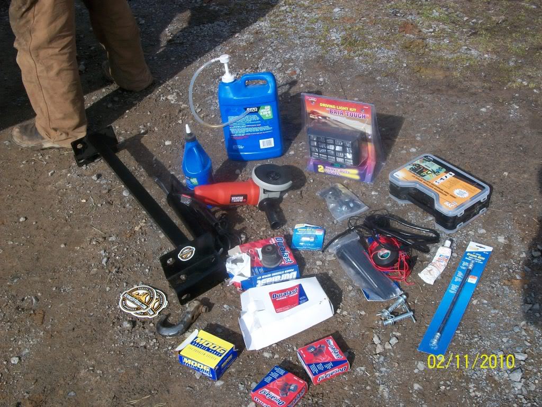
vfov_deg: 36.0
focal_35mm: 40
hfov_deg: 46.8
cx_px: 271
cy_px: 204
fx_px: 626
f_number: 6.3
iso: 80
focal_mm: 7.1
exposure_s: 1/320
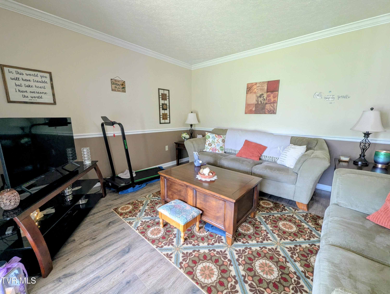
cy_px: 147
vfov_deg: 90.0
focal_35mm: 13
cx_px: 195
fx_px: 147
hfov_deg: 106.1
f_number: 2.2
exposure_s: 1/23.8
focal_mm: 1.95
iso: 222
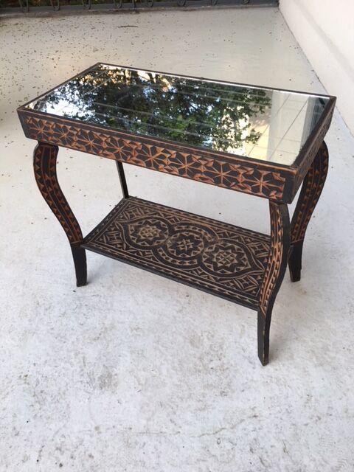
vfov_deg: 61.7
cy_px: 236
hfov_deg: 48.2
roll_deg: +4.5
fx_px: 395
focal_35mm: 29
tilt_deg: -40.2
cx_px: 177
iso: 25
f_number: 2.2
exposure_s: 1/158
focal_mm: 4.15
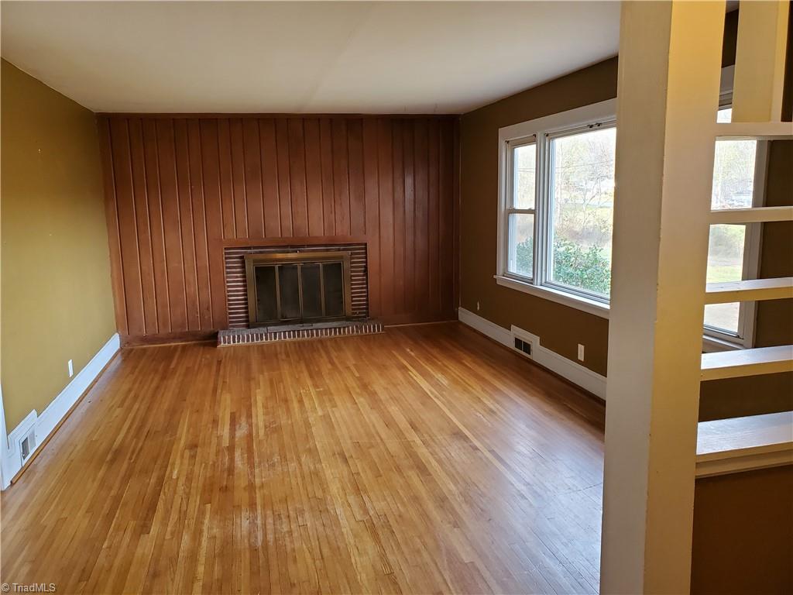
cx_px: 396
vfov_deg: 53.1
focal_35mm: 26
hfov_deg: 67.3
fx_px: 596
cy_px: 298
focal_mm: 4.3
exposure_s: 1/59
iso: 250
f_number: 2.4
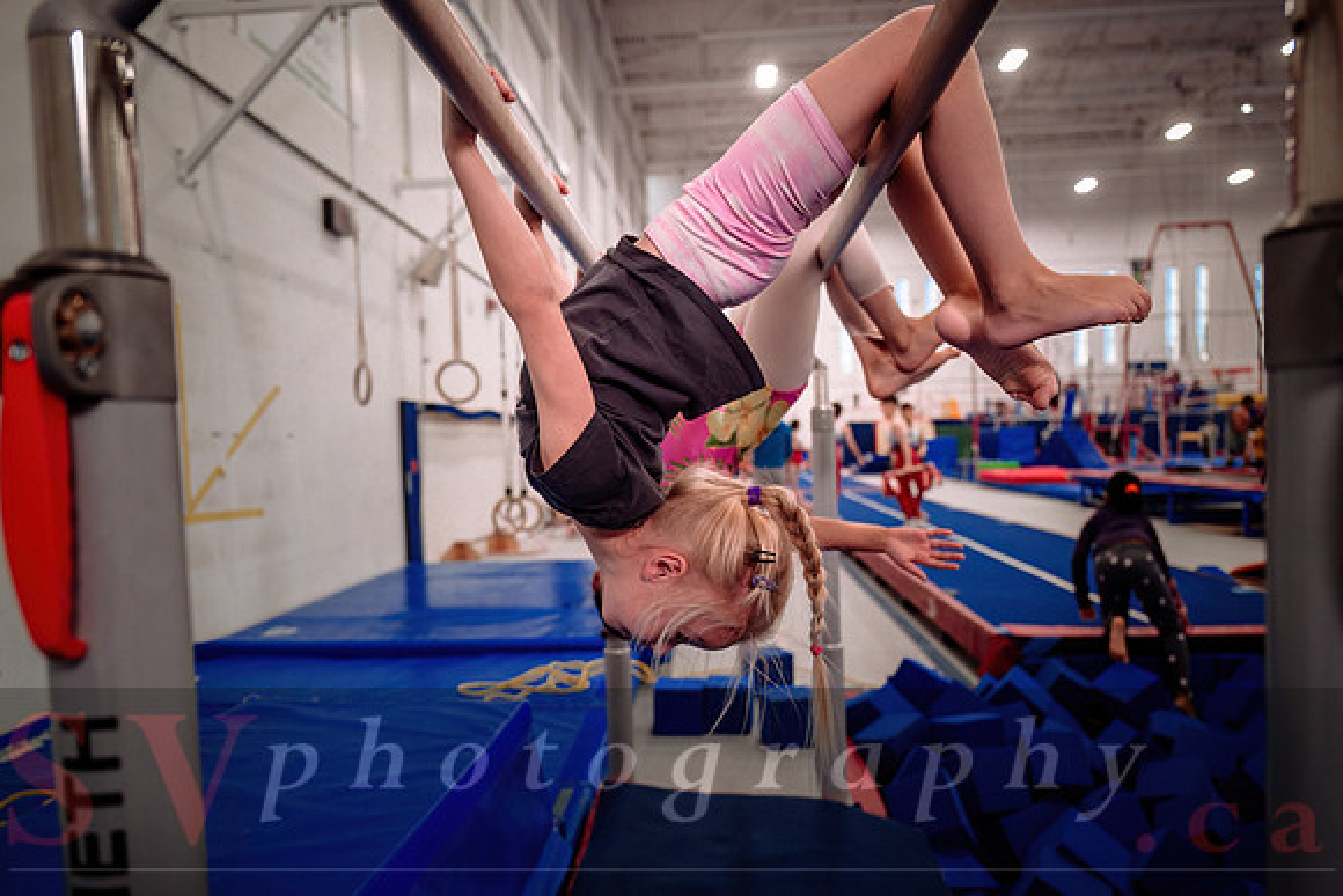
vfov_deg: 48.4
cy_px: 498
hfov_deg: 68.0
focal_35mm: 27
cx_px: 655
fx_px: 995
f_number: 2.8
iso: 1600
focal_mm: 24
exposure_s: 1/400
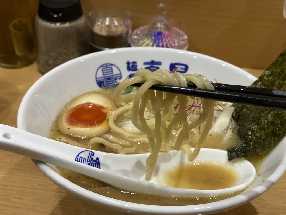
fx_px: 430
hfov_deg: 36.8
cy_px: 108
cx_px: 143
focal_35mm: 52
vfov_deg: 28.0
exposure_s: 1/33
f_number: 2
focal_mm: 6
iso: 200
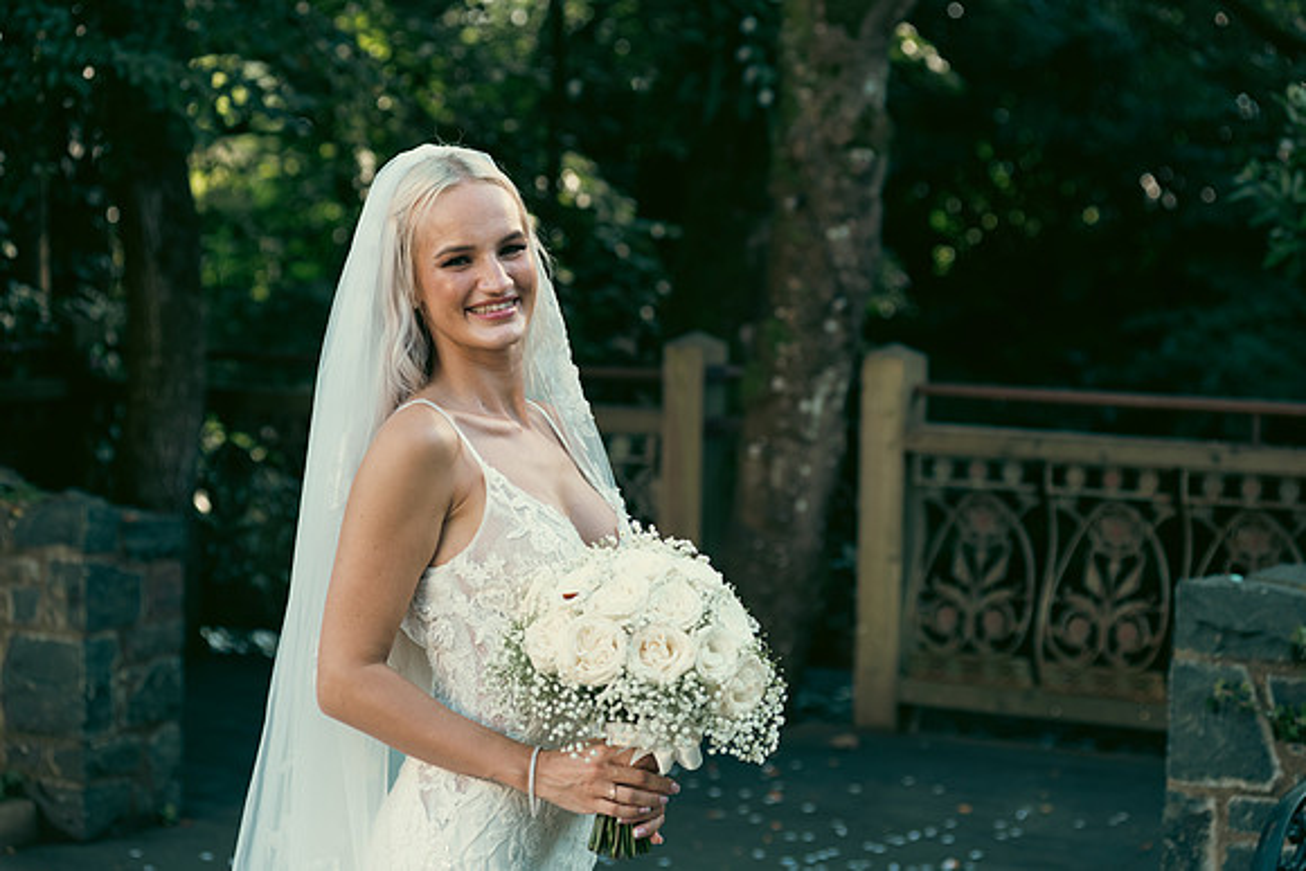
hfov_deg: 25.4
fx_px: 2903
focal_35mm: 80
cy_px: 436
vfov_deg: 17.1
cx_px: 653
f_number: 3.5
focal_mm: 80
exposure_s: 1/200
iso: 160
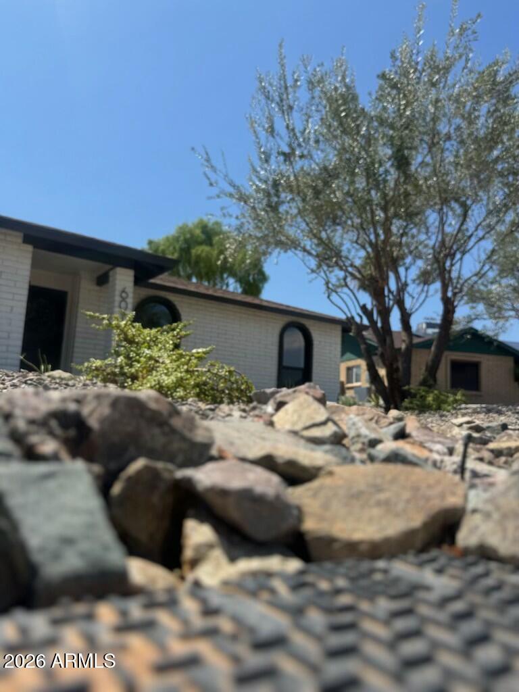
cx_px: 260
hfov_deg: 56.8
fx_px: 480
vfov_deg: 71.6
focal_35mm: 24
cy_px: 346
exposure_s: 1/4950
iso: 80
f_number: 1.78
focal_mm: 6.76
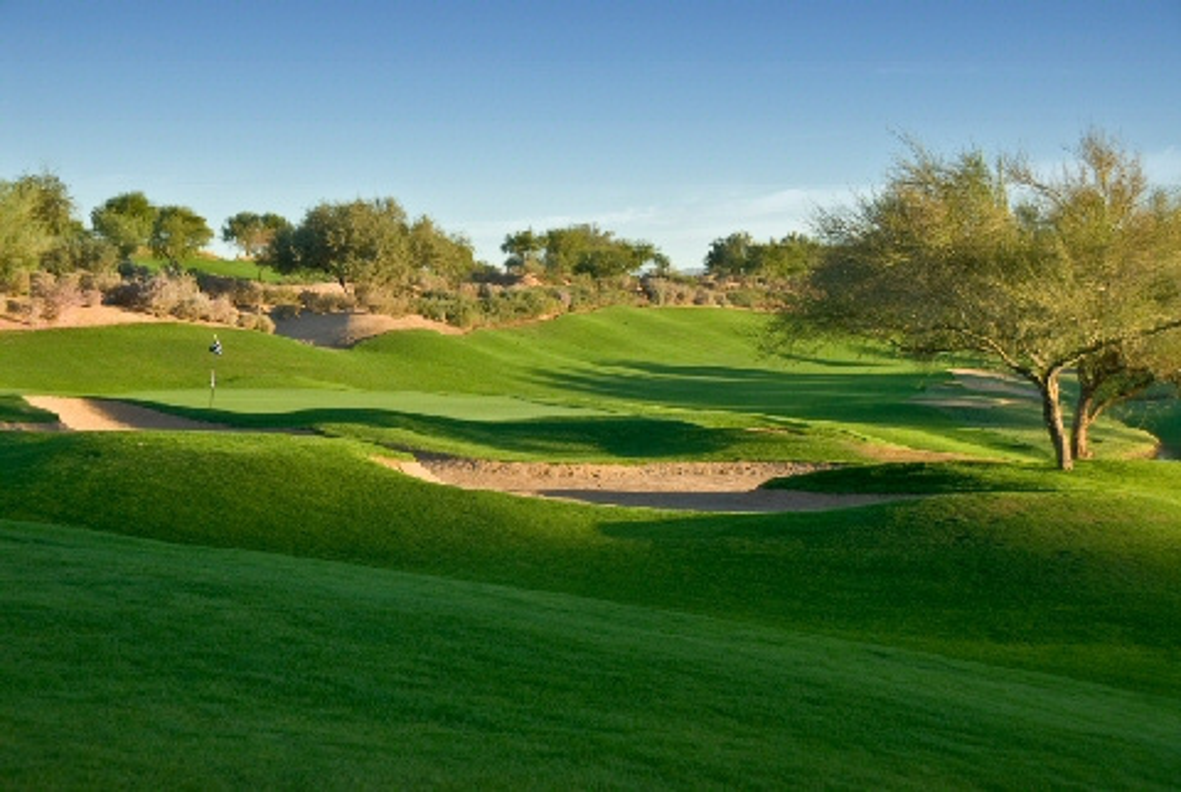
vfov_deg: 25.2
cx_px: 590
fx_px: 1775
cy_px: 396
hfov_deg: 36.8
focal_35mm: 54
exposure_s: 1/125
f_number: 5.6
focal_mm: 36
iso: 100
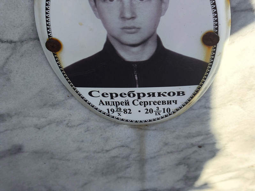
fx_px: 368
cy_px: 96
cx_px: 128
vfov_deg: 29.1
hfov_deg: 38.2
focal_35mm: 50
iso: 50
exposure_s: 1/877
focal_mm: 4.71
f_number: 1.7
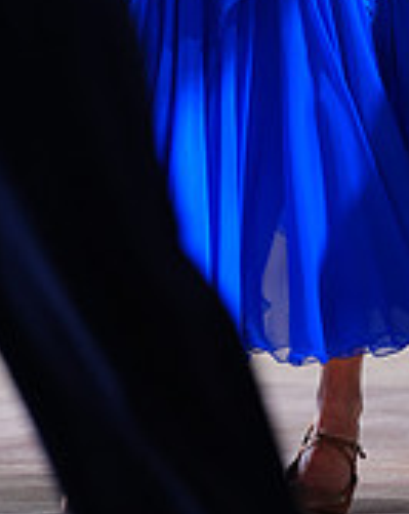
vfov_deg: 4.1
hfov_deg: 3.3
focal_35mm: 470
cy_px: -237
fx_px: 7131
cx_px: 540
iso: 1000
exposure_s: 1/500
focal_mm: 144
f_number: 2.8
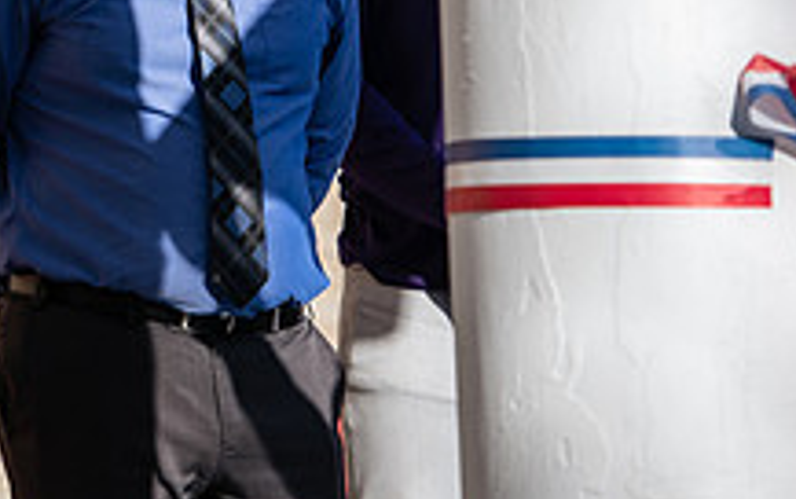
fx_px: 7968
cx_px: -187
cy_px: -31
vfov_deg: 3.6
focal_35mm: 367
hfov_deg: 5.7
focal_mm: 135
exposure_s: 1/1250
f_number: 3.5
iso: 80
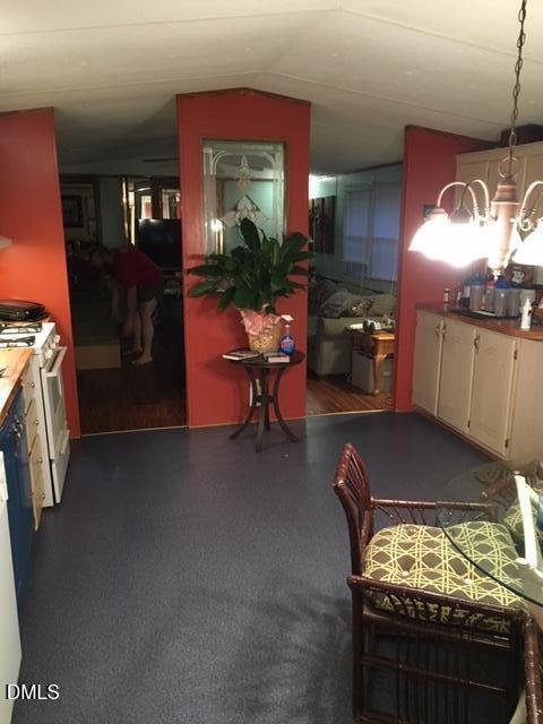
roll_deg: -1.3
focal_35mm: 29
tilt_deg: -12.8
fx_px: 607
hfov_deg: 48.2
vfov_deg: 61.7
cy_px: 362
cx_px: 272
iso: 200
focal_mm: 4.15
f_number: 2.2
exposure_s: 1/17
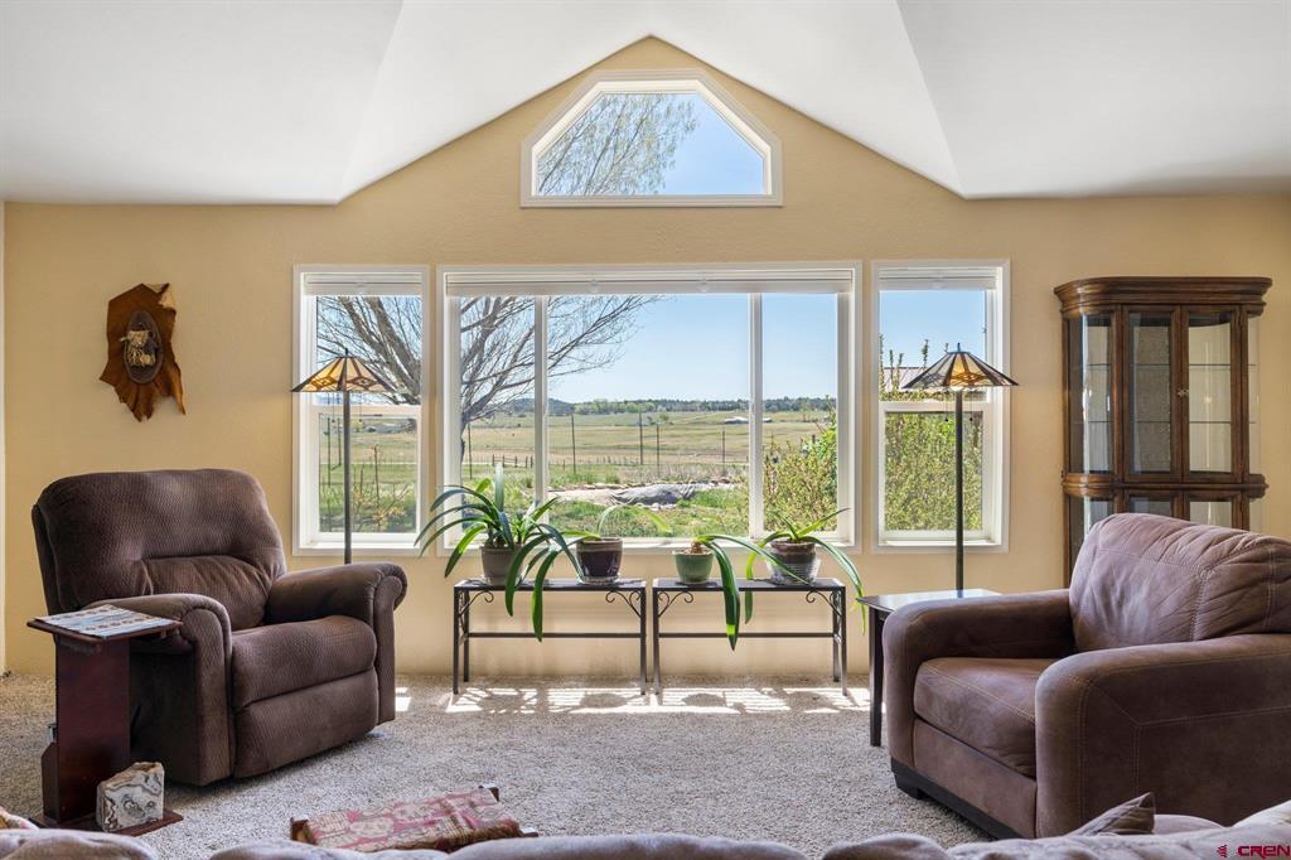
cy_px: 430
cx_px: 646
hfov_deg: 65.5
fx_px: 1004
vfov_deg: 46.4
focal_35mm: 28
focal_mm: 28
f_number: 8
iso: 400
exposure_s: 1/90
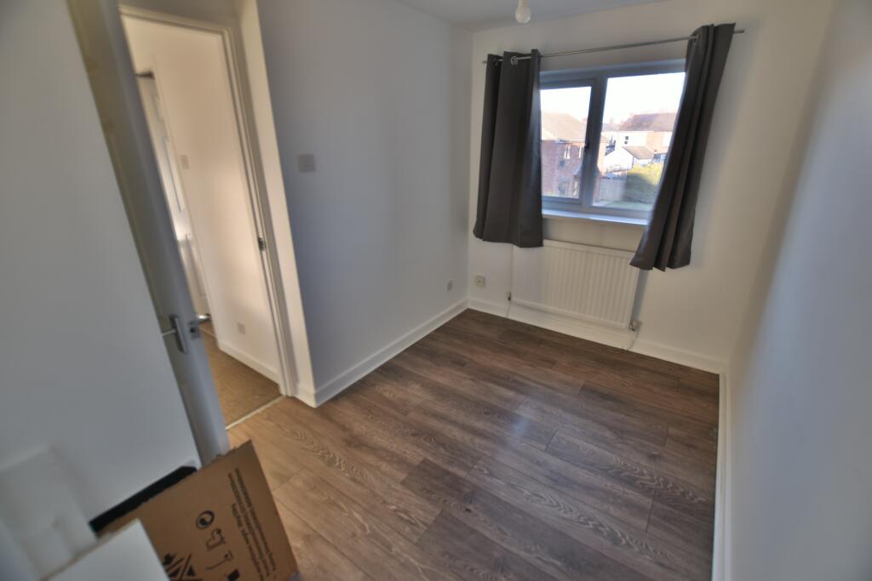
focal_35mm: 15
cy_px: 290
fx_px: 363
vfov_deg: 77.3
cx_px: 436
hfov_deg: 100.4
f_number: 3.5
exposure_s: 1/25
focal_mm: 10
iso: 100
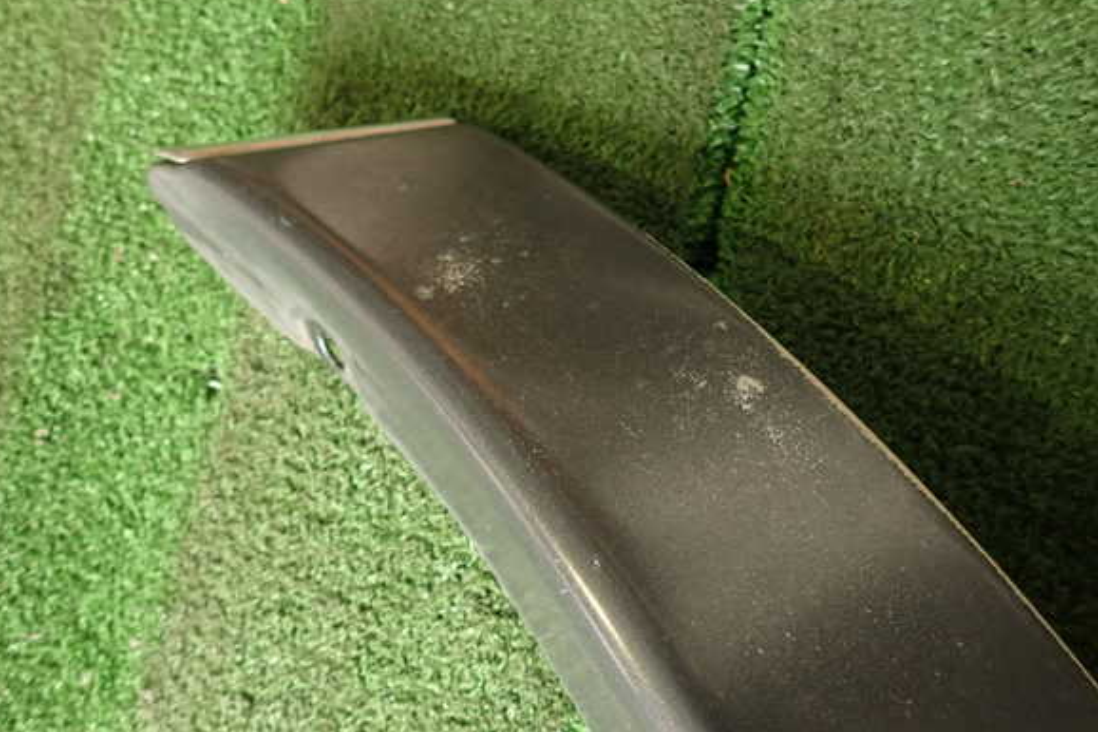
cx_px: 547
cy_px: 371
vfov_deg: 47.9
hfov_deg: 67.4
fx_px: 823
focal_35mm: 27
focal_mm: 4.5
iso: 250
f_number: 2
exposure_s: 1/30
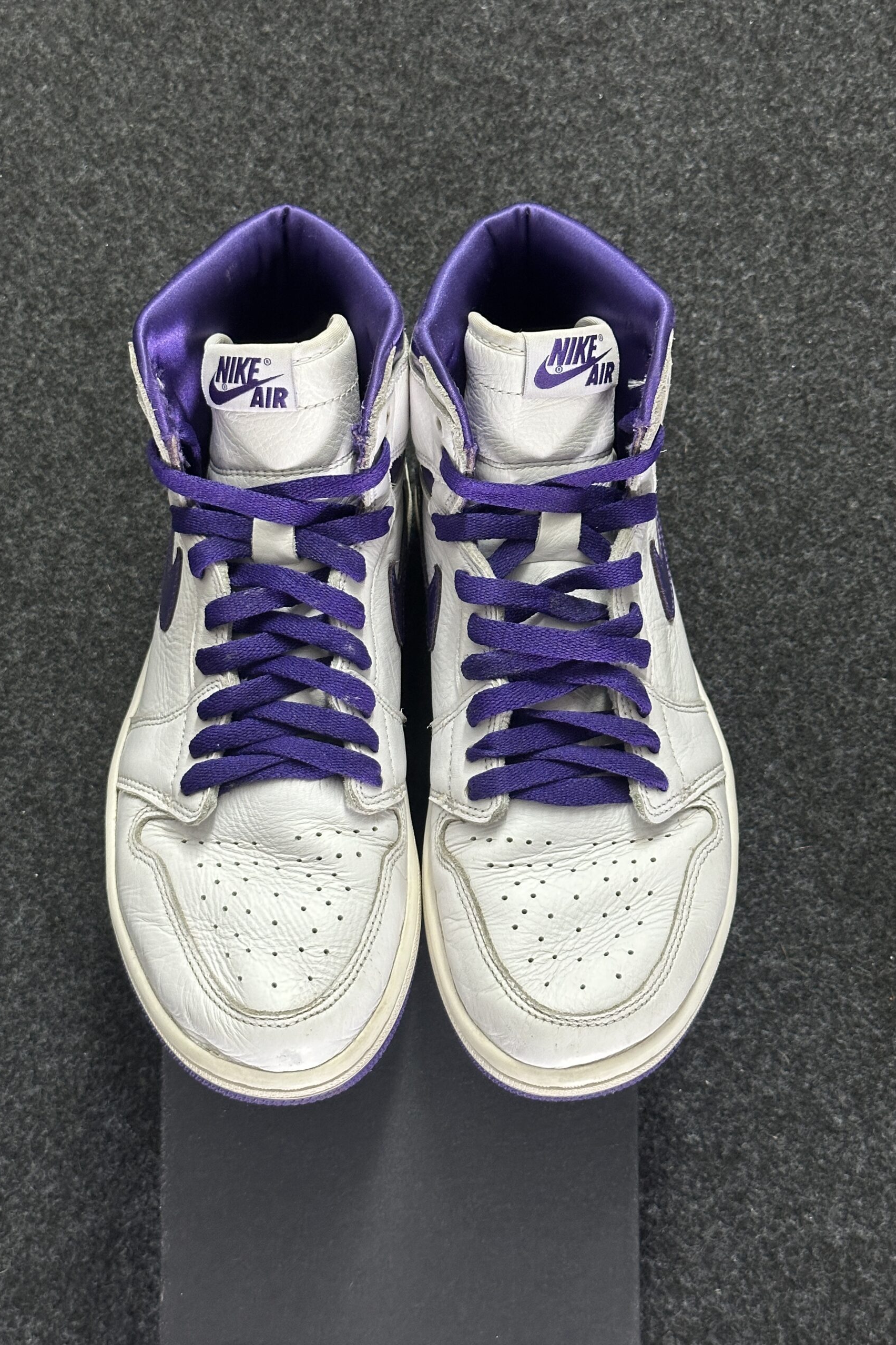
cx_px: 401
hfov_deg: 27.0
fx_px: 1867
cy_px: 673
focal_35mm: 50
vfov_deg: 39.6
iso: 200
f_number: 1.78
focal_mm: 6.86
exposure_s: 1/50
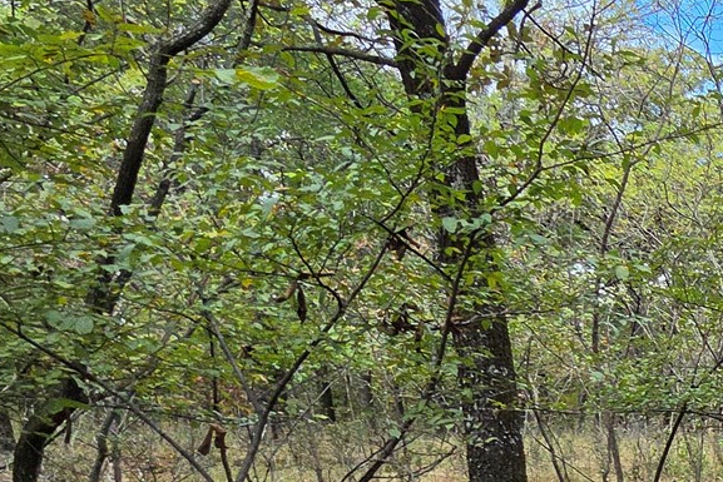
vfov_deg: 27.7
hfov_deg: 28.3
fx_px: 904
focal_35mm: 45
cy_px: 510
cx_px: 1089
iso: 100
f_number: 2.2
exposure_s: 1/1286
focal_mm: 2.2
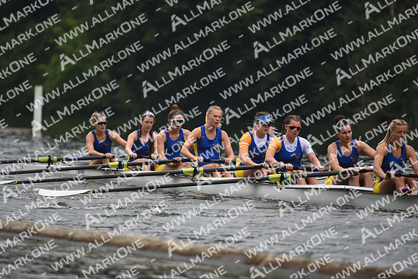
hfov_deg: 6.9
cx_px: 209
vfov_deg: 4.6
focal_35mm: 300
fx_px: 3484
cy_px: 140
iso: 400
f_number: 4
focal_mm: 300
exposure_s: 1/1600
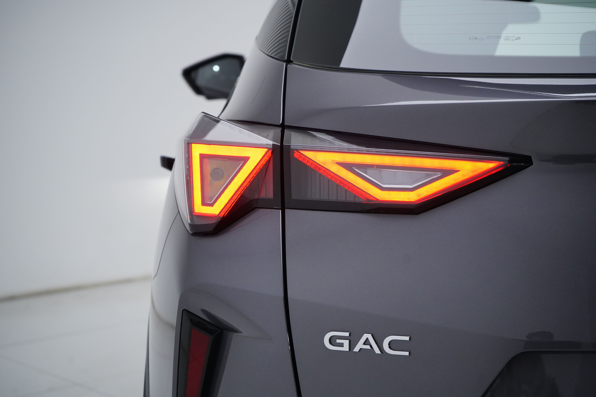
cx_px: 298
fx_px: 1159
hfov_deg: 28.8
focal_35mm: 70
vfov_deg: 19.5
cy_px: 198
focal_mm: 70
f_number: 5.6
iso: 2500
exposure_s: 1/500
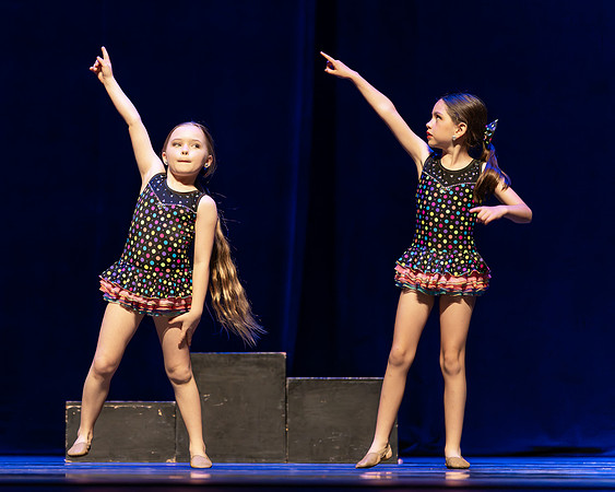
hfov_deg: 9.8
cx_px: 200
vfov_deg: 7.8
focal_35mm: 197
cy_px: 208
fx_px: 3589
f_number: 2.8
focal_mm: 150
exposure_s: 1/640
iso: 3200
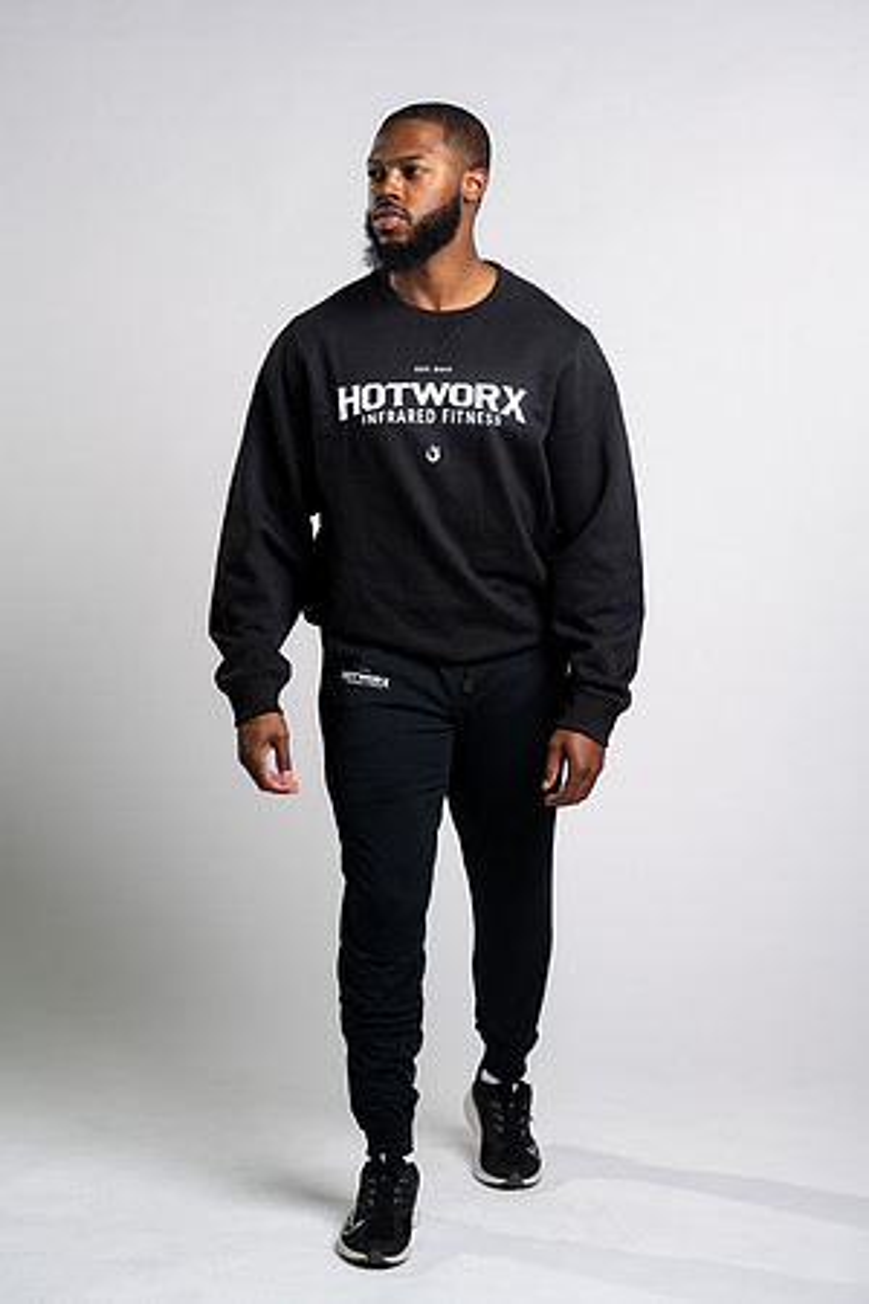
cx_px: 434
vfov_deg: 23.9
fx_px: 3077
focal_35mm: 85
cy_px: 652
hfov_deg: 16.1
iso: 200
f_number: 4
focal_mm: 85
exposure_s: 1/160
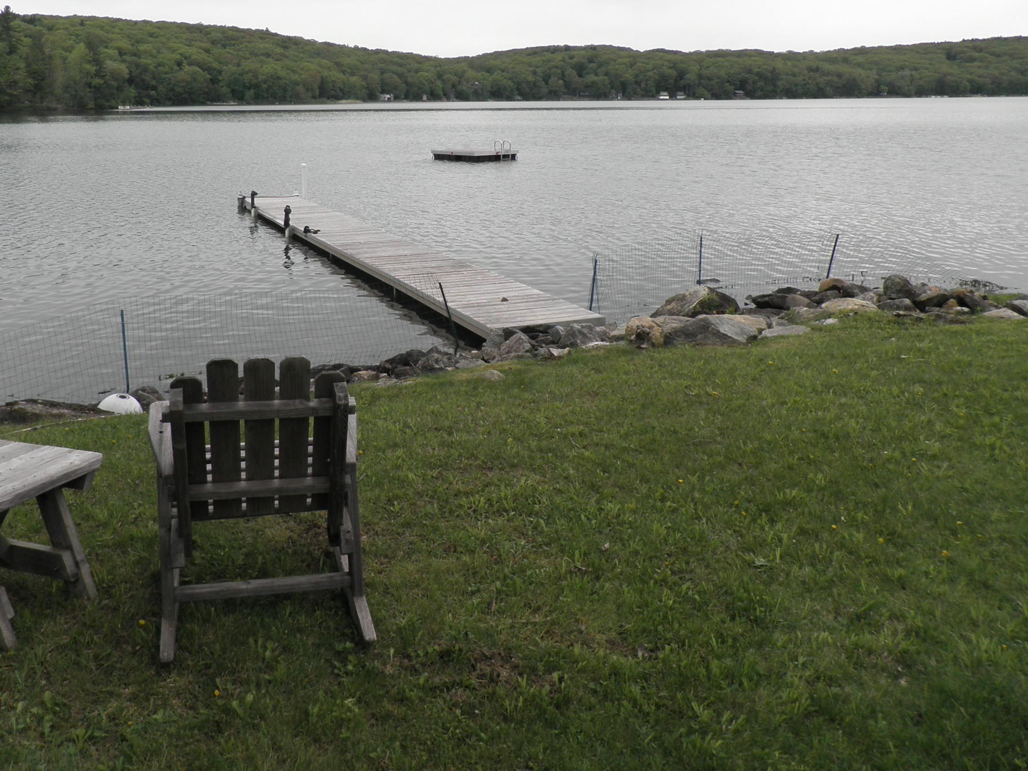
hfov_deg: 53.5
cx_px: 402
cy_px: 234
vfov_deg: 41.0
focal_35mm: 34
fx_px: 1010
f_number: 8.3
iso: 64
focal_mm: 4.3
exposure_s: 1/80
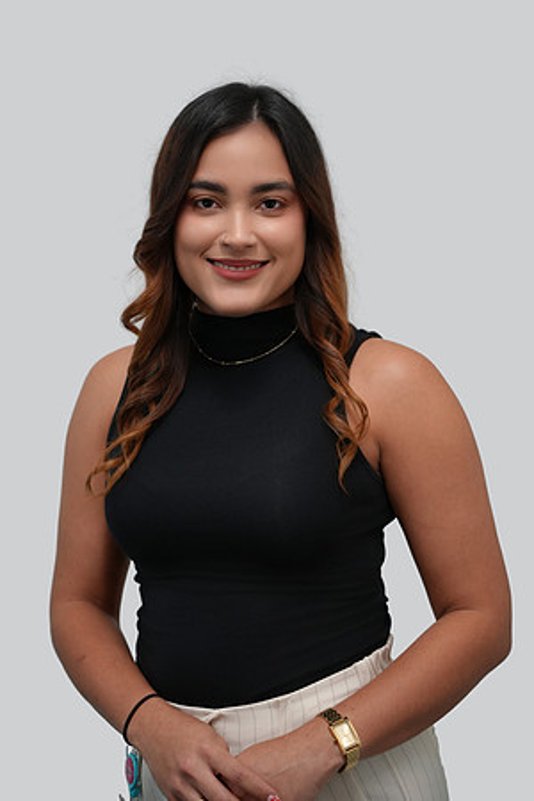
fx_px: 1424
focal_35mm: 64
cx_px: 267
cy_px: 400
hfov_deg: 21.2
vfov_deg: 31.4
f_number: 4
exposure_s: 1/160
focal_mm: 64
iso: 1600
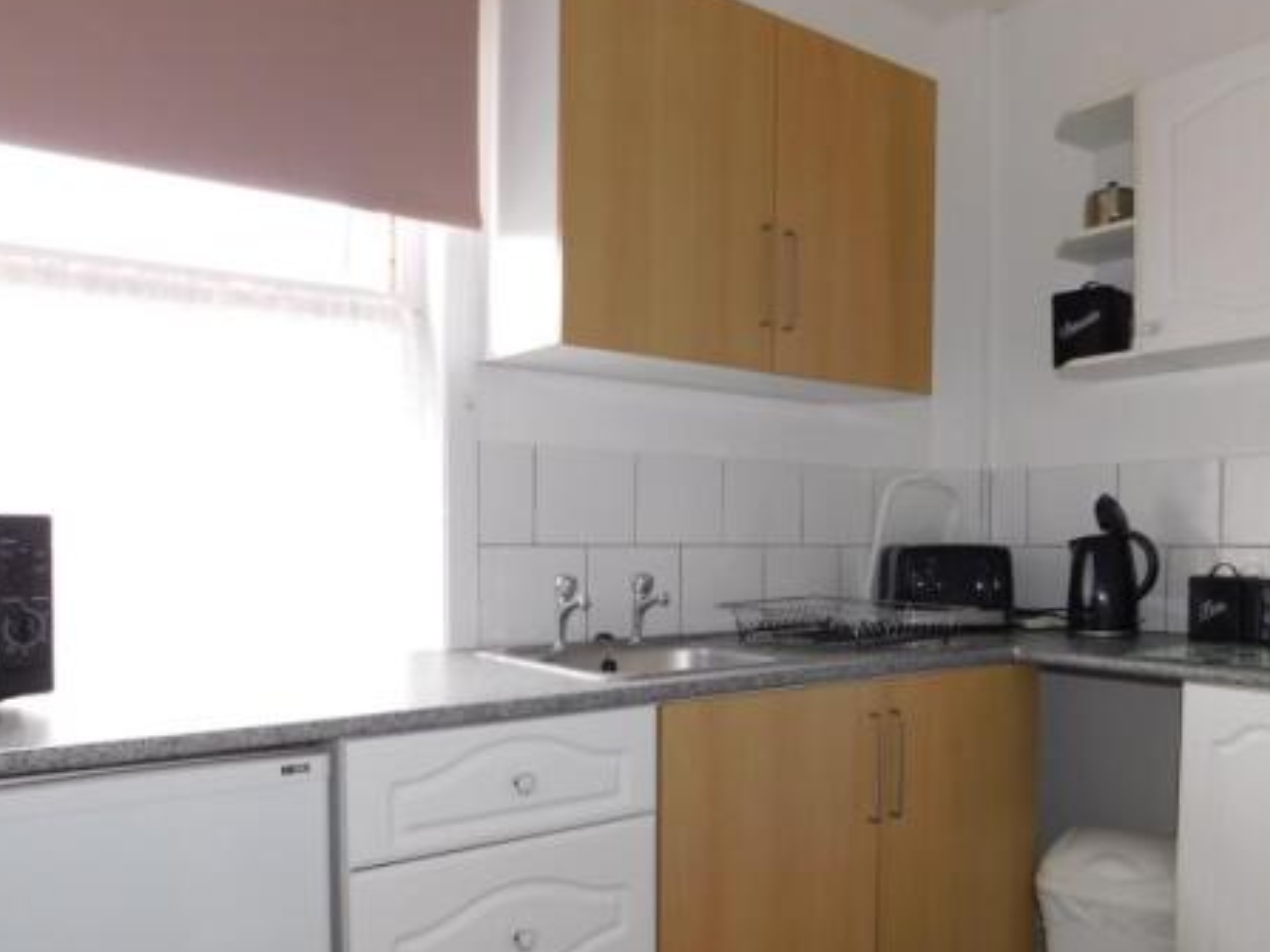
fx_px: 1100
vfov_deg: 46.4
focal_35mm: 30
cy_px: 584
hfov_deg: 59.9
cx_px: 678
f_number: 3
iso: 125
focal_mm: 4
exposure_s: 1/40
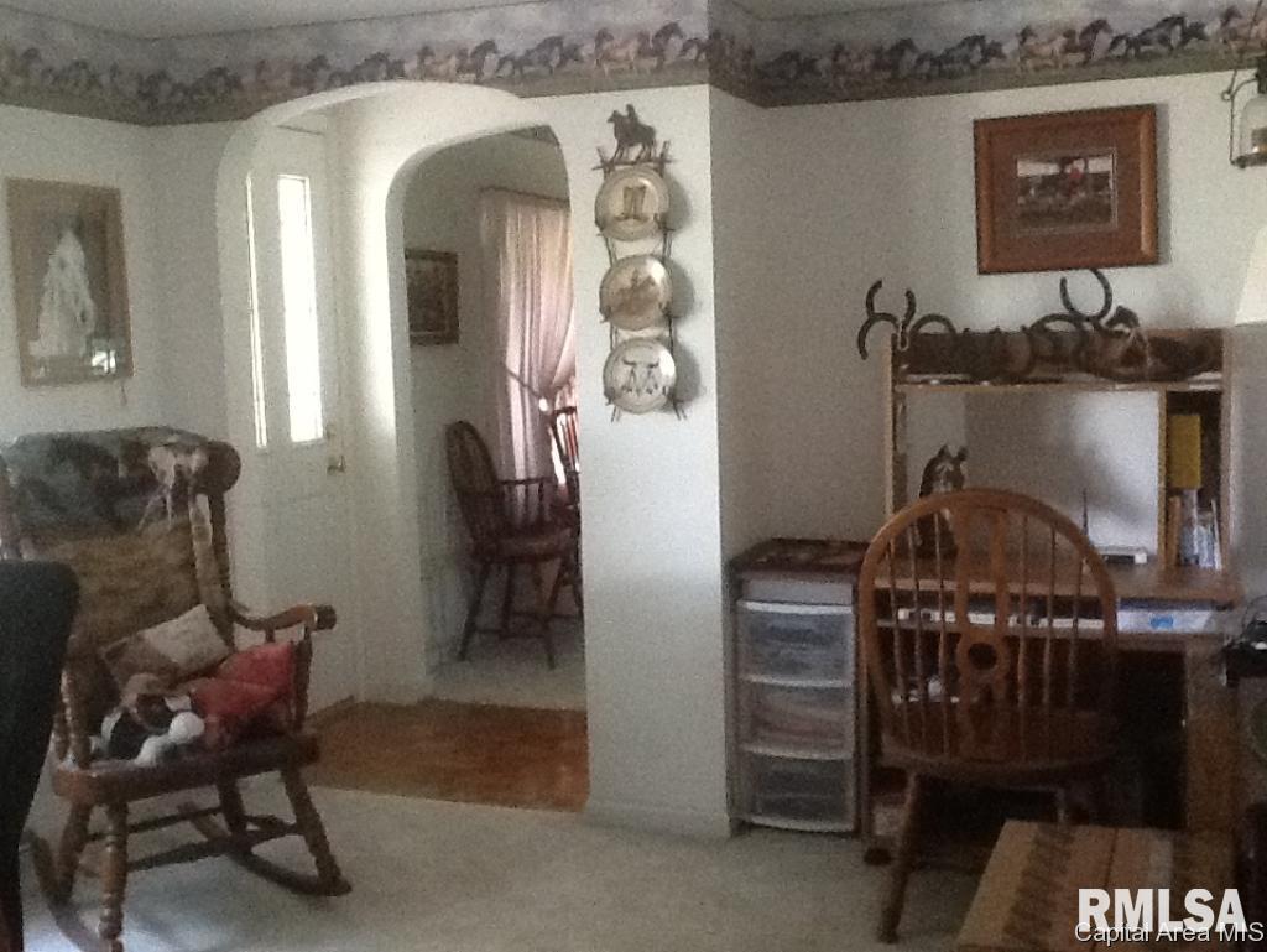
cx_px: 634
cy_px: 476
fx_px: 1611
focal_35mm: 44
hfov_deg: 42.9
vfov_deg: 32.9
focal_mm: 2.03
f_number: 2.4
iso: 320
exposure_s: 1/30
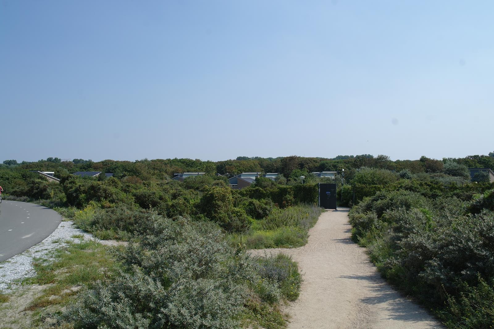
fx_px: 411
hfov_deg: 62.0
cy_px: 164
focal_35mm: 30
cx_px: 247
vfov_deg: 43.6
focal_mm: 20
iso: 100
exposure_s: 1/125
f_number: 10
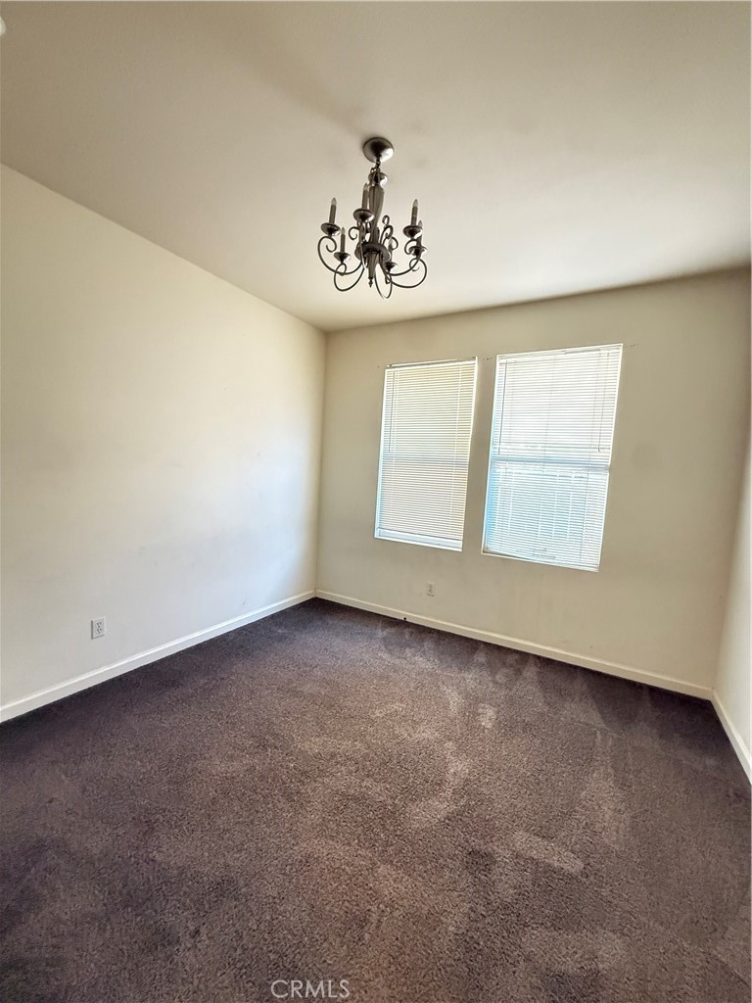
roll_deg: -3.0
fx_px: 406
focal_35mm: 14
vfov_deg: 102.1
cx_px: 376
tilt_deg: -3.9
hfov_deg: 85.7
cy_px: 502
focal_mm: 2.22
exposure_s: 1/60
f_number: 2.2
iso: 1000
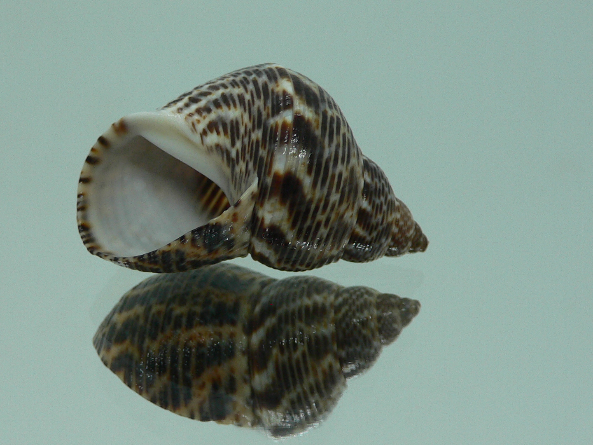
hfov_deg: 38.7
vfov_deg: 29.7
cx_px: 225
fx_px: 839
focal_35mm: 49
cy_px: 243
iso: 100
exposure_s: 1/60
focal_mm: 4.6
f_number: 2.8
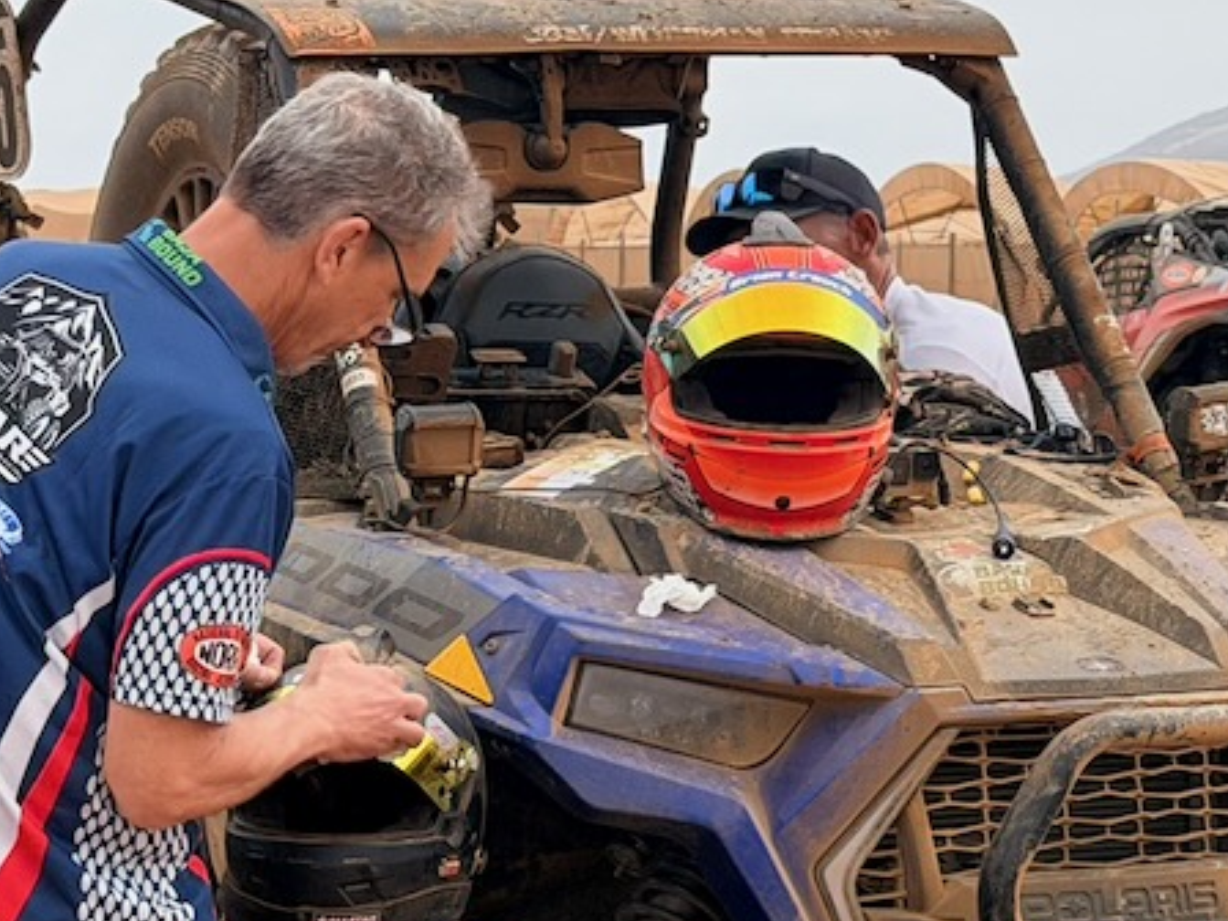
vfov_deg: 10.8
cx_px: 307
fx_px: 4860
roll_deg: -1.0
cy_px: 737
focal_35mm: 137
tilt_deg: -5.3
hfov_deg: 14.3
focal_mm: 6.76
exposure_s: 1/1429
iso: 64
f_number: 1.78
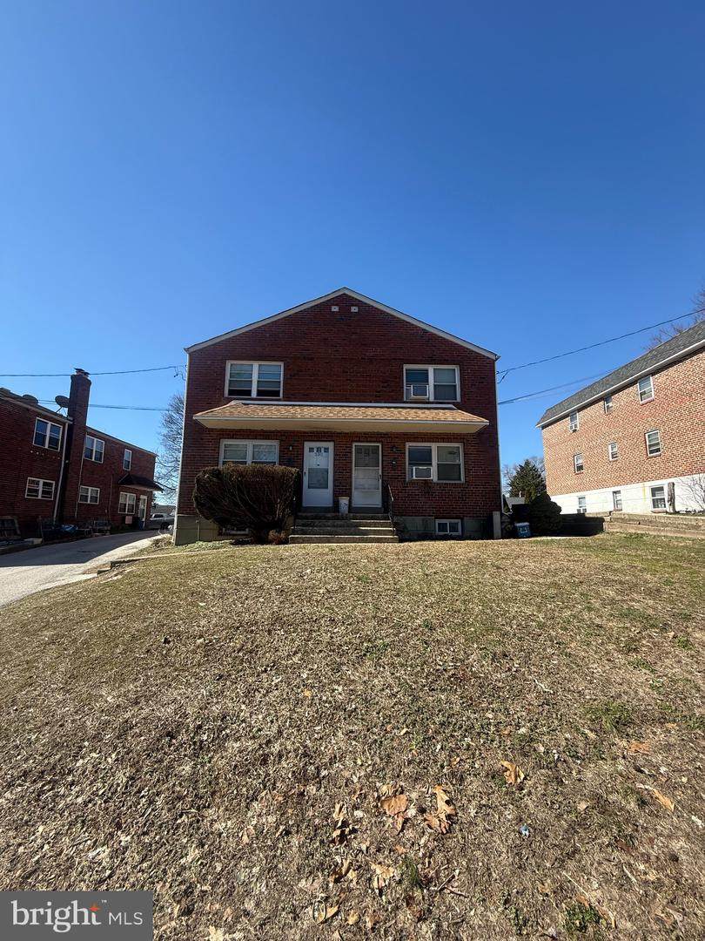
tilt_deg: +8.7
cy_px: 470
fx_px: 380
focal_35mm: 14
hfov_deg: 85.7
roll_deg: -1.7
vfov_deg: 102.1
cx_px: 352
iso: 50
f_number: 2.2
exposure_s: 1/779
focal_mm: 2.22
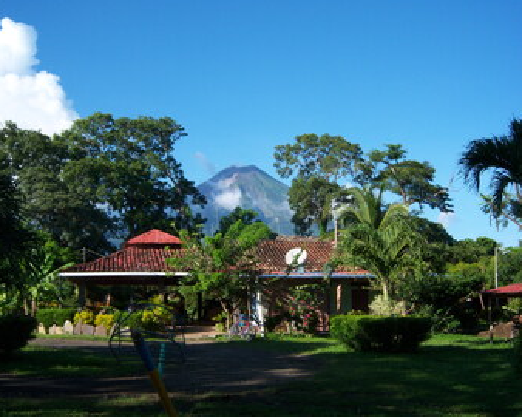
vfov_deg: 39.1
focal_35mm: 38
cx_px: 249
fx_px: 587
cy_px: 208
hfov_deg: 47.9
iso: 80
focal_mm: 7.5
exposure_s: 1/320
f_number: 4.8
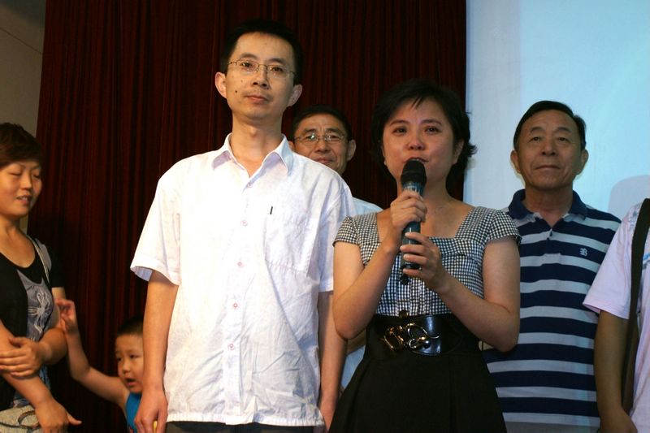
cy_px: 216
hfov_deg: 33.4
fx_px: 1083
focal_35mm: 60
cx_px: 325
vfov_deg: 22.6
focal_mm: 40
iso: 1250
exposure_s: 1/100
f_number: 5.6
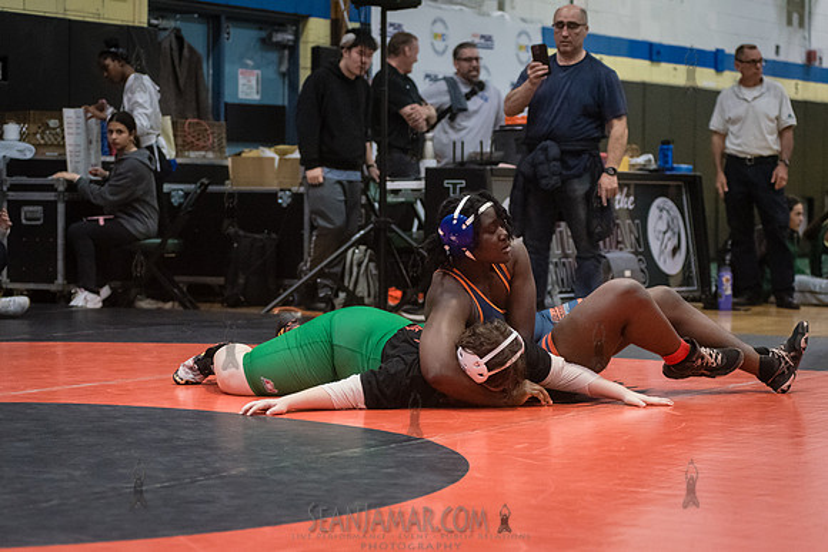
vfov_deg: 15.1
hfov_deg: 22.5
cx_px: 361
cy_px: 309
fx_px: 2082
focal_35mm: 91
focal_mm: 80
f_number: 3.5
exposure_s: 1/400
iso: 8000
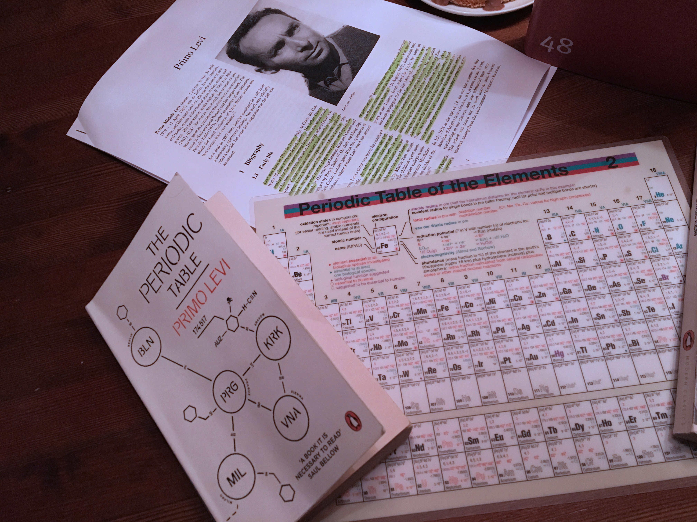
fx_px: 584
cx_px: 348
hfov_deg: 61.7
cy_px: 261
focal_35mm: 29
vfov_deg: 48.2
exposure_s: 1/33
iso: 160
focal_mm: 4.15
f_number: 2.2
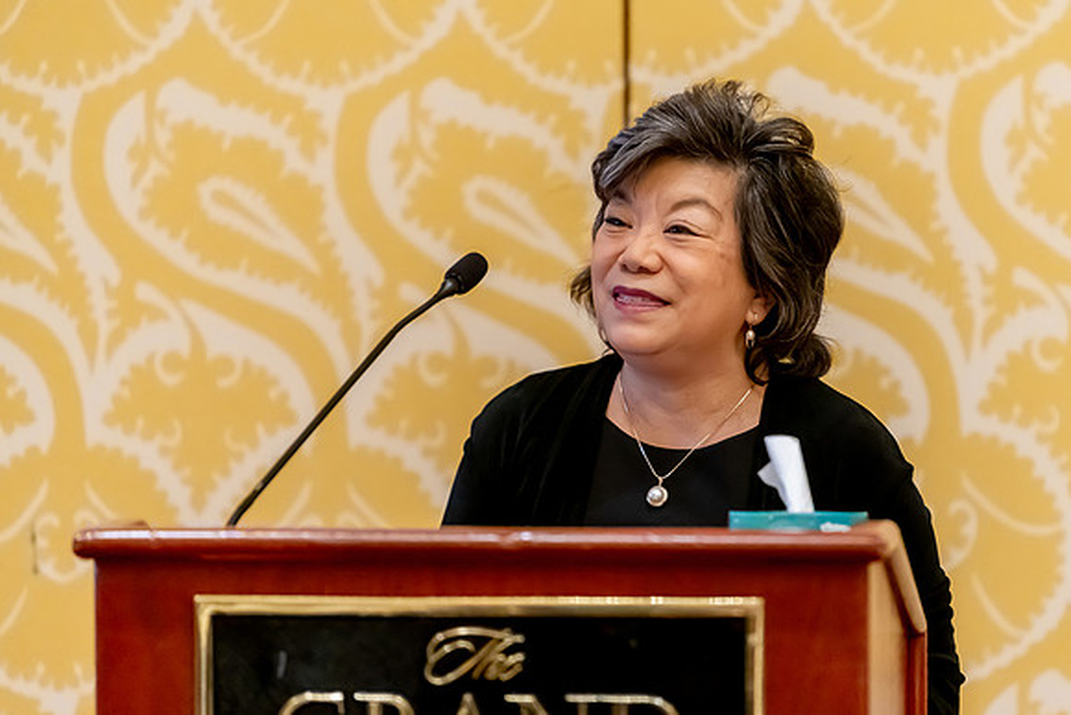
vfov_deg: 5.3
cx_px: 677
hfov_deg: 7.9
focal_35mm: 261
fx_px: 7754
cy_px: 385
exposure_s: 1/160
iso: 6400
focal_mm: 200
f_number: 2.8
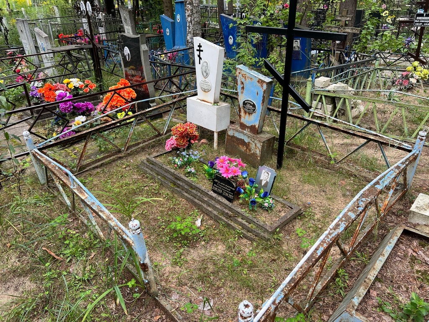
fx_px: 322
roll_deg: +4.6
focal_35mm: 26
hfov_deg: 67.3
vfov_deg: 53.1
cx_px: 214
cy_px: 161
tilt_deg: -19.9
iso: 40
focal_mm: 5.7
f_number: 1.5
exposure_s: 1/275
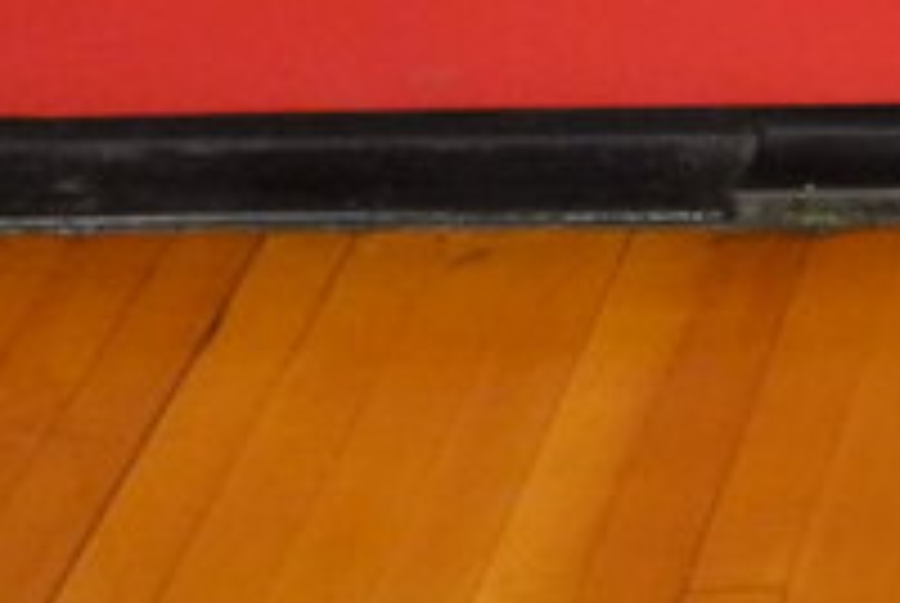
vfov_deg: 9.2
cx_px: 1940
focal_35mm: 138
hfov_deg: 12.6
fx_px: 3455
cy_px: -702
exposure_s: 1/160
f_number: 4
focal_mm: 18
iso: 6400
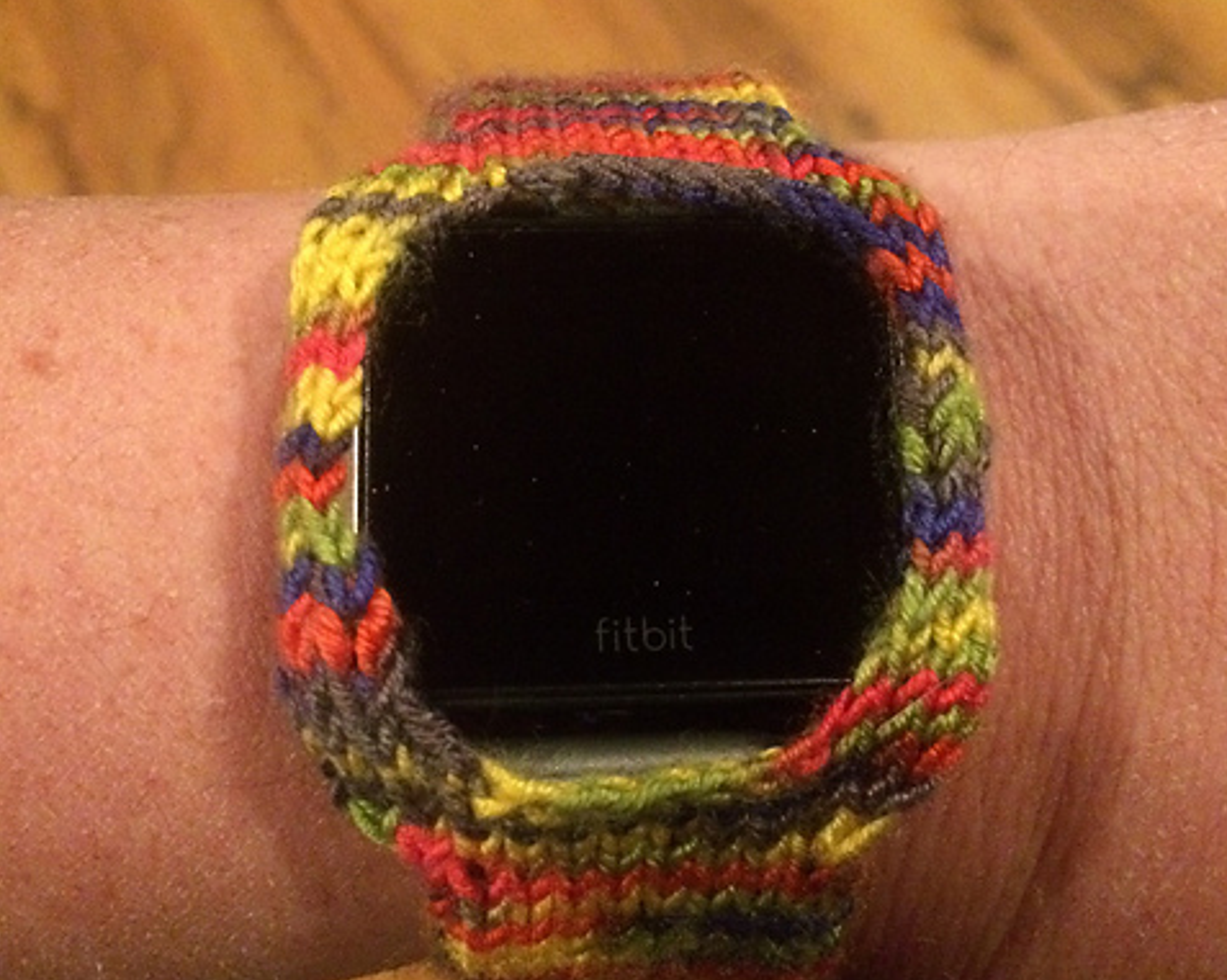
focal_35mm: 38
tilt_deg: -60.6
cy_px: 414
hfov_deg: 48.0
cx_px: 615
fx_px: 1379
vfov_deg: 39.0
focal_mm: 4.15
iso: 640
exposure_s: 1/15
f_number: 2.2
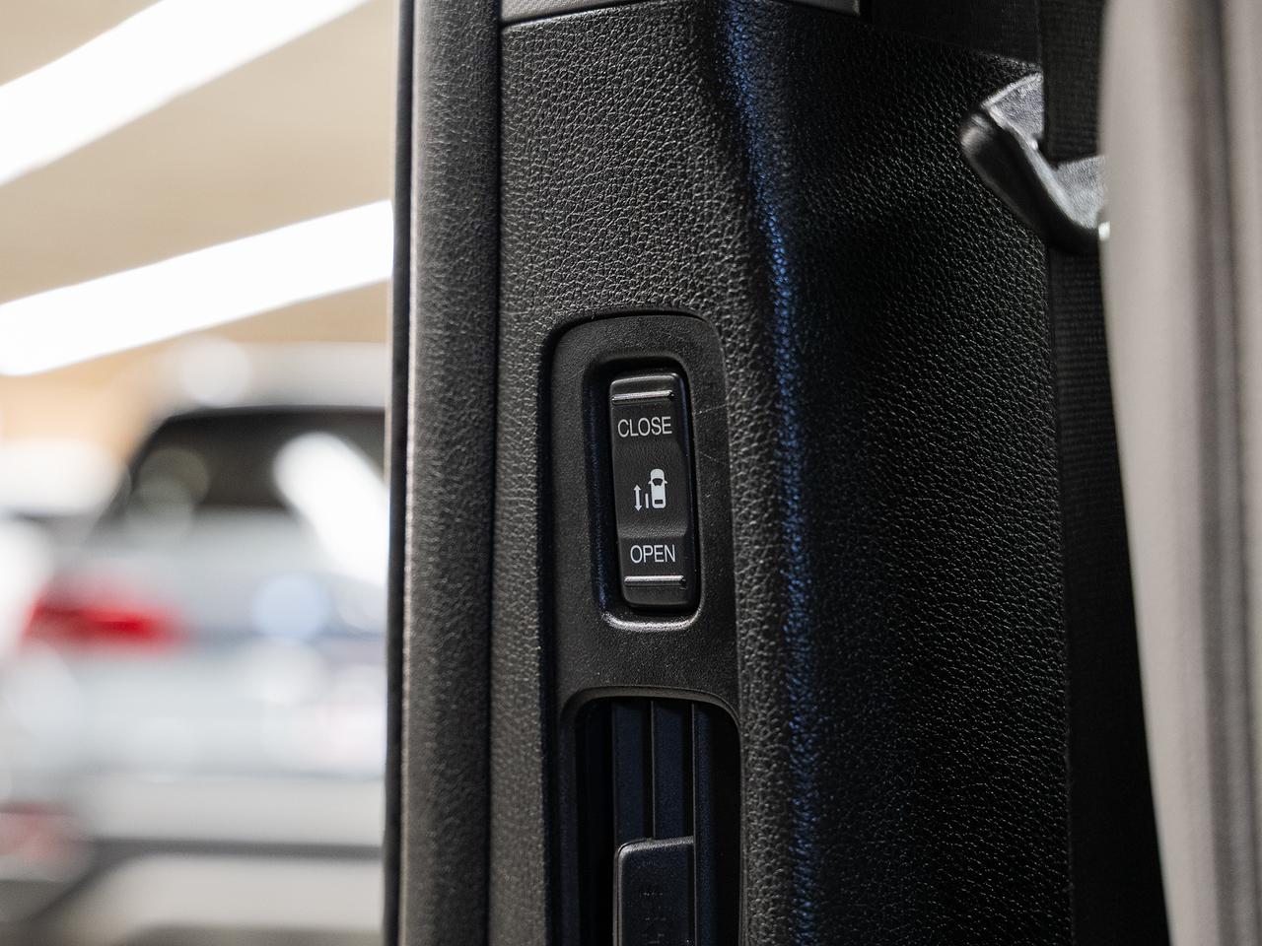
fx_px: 2321
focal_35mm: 64
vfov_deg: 23.0
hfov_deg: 30.4
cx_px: 640
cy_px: 514
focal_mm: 47.8
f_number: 3.5
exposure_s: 1/40
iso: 800
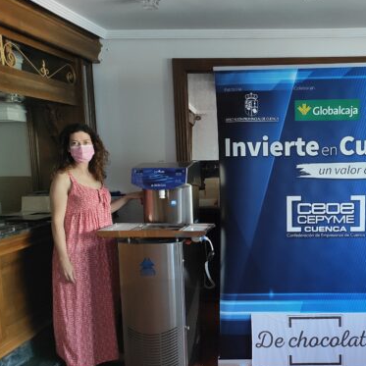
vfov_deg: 44.7
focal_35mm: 37
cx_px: 281
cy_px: 216
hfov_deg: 43.3
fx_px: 443
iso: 1724
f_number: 1.75
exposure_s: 1/50
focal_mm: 4.77
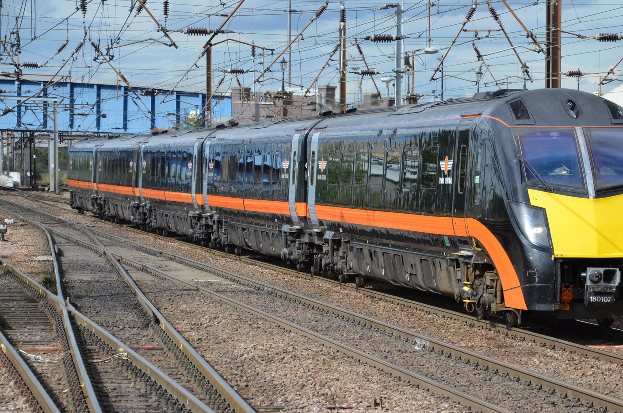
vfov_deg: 7.9
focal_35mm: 174
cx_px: 399
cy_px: 239
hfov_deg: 11.8
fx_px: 3000
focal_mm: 85
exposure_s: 1/1600
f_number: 5.6
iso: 400
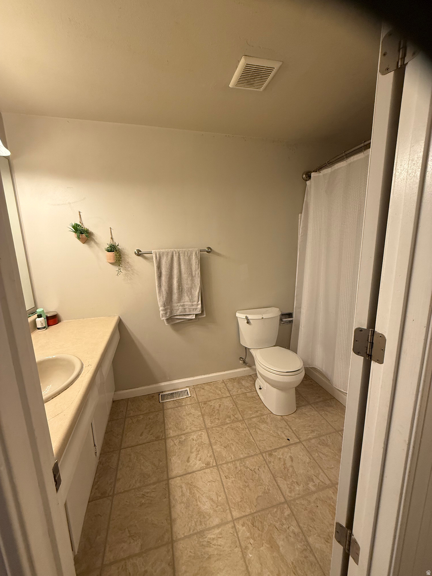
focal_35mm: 14
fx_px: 233
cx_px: 216
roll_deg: +1.0
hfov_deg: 85.7
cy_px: 288
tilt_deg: -9.1
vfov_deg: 102.1
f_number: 2.2
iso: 250
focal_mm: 2.22
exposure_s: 1/120
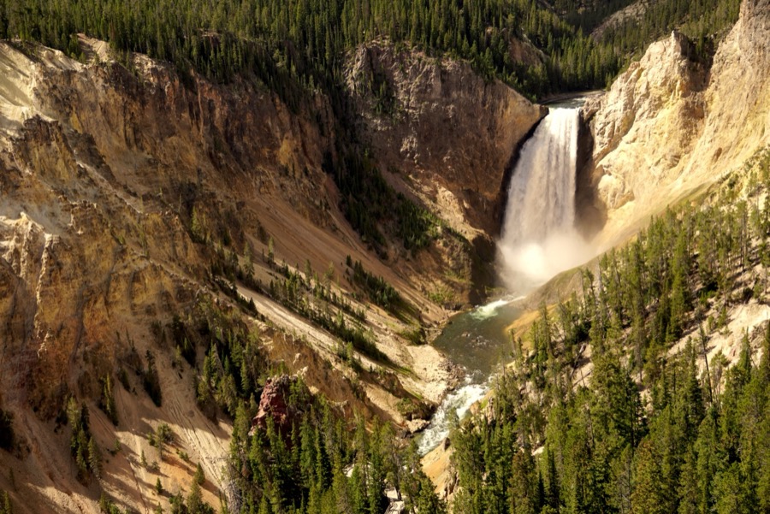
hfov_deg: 43.6
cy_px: 257
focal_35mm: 45
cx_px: 385
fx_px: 963
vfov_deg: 29.9
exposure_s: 1/1250
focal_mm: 30
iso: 100
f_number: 2.8
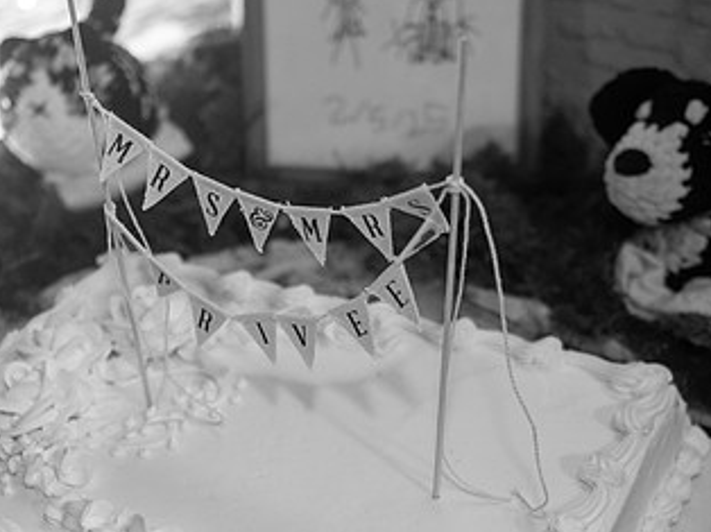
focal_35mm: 64
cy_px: 389
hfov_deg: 30.2
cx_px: 297
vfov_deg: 22.7
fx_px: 1314
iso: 1600
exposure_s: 1/200
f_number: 3.2
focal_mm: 36
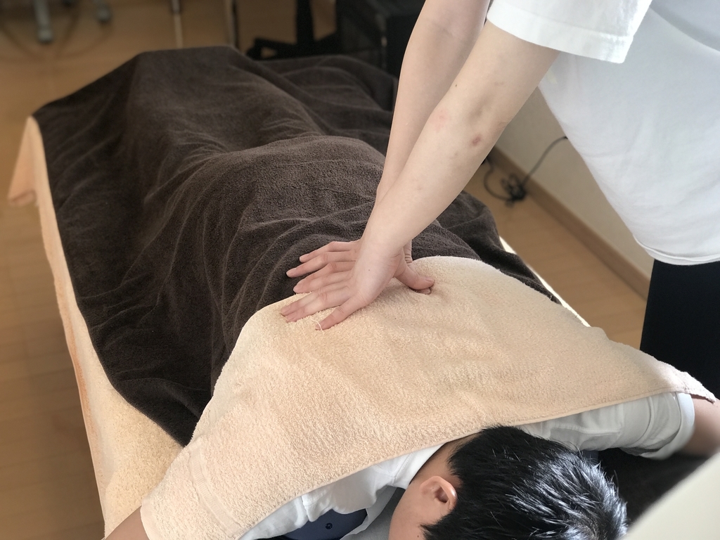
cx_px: 360
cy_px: 270
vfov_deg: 25.7
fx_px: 1186
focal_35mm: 57
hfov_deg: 33.8
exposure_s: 1/50
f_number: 2.8
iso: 32
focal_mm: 6.6
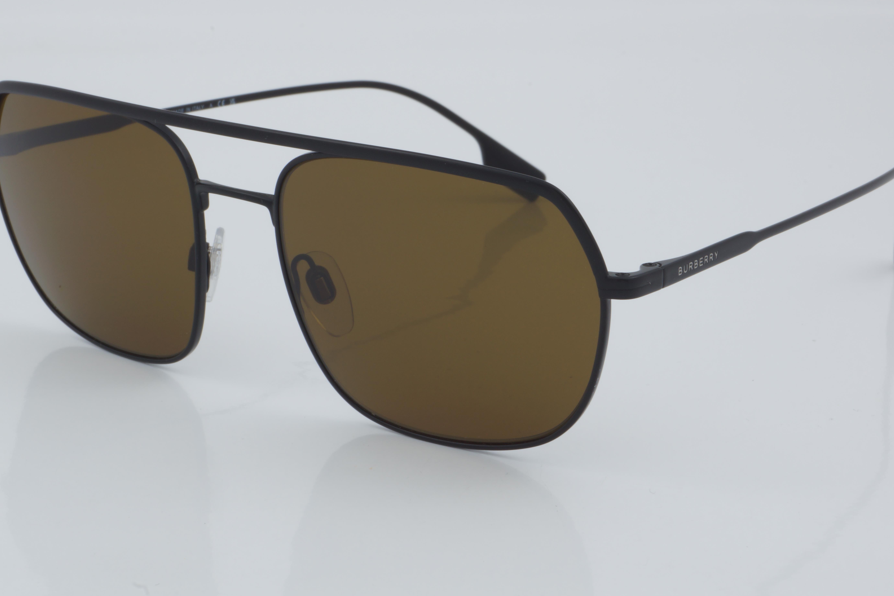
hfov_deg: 22.7
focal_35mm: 90
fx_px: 2223
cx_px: 447
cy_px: 275
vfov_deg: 15.3
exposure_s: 1/4
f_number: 32
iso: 100
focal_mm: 55
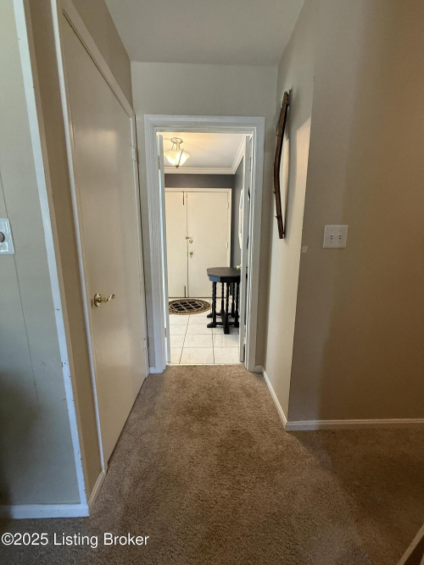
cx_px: 212
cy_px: 282
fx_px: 229
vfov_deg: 102.1
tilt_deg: -13.3
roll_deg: -0.6
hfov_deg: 85.7
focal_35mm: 14
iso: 320
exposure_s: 1/60
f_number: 2.2
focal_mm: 2.22
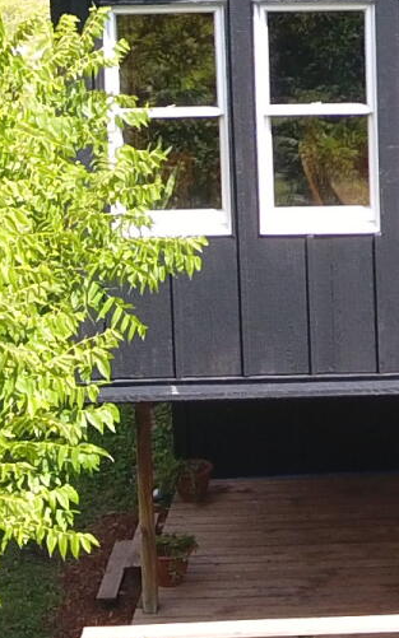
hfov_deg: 10.1
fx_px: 2210
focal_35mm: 127
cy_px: -29
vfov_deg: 16.1
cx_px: 558
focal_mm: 3.61
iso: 100
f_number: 2.8
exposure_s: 1/211
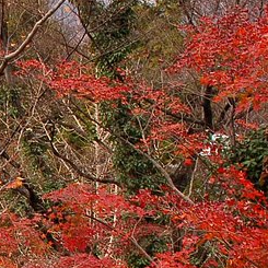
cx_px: -167
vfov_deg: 17.6
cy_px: 283
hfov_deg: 16.1
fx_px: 841
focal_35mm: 96
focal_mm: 18
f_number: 14
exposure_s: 1/20
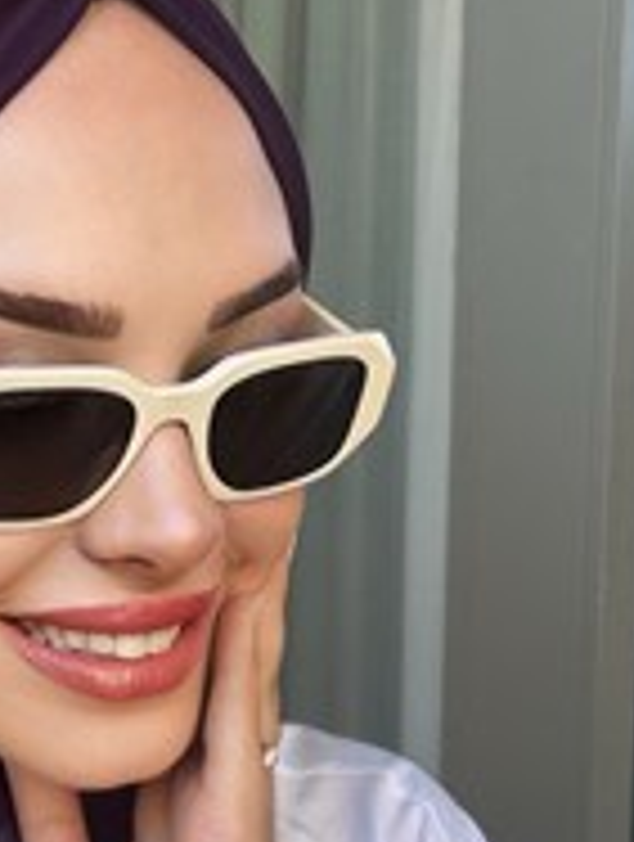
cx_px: -54
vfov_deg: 25.8
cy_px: 673
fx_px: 1801
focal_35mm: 74
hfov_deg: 19.2
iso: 40
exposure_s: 1/223
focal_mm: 5.7
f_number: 1.5
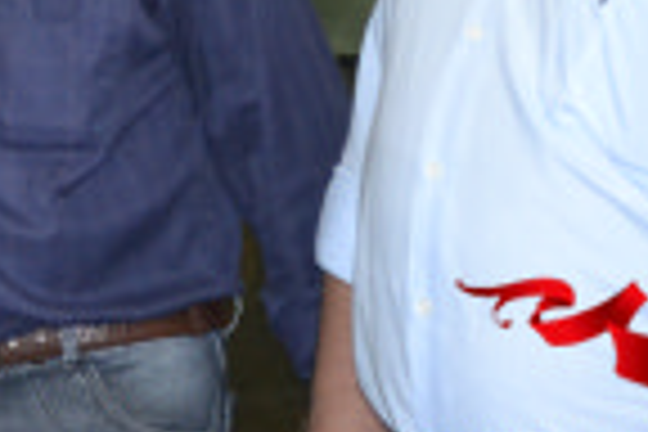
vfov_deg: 9.9
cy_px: -169
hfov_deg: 14.9
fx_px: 2430
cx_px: -36
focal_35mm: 135
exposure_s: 1/60
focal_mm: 26
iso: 3200
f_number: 3.8
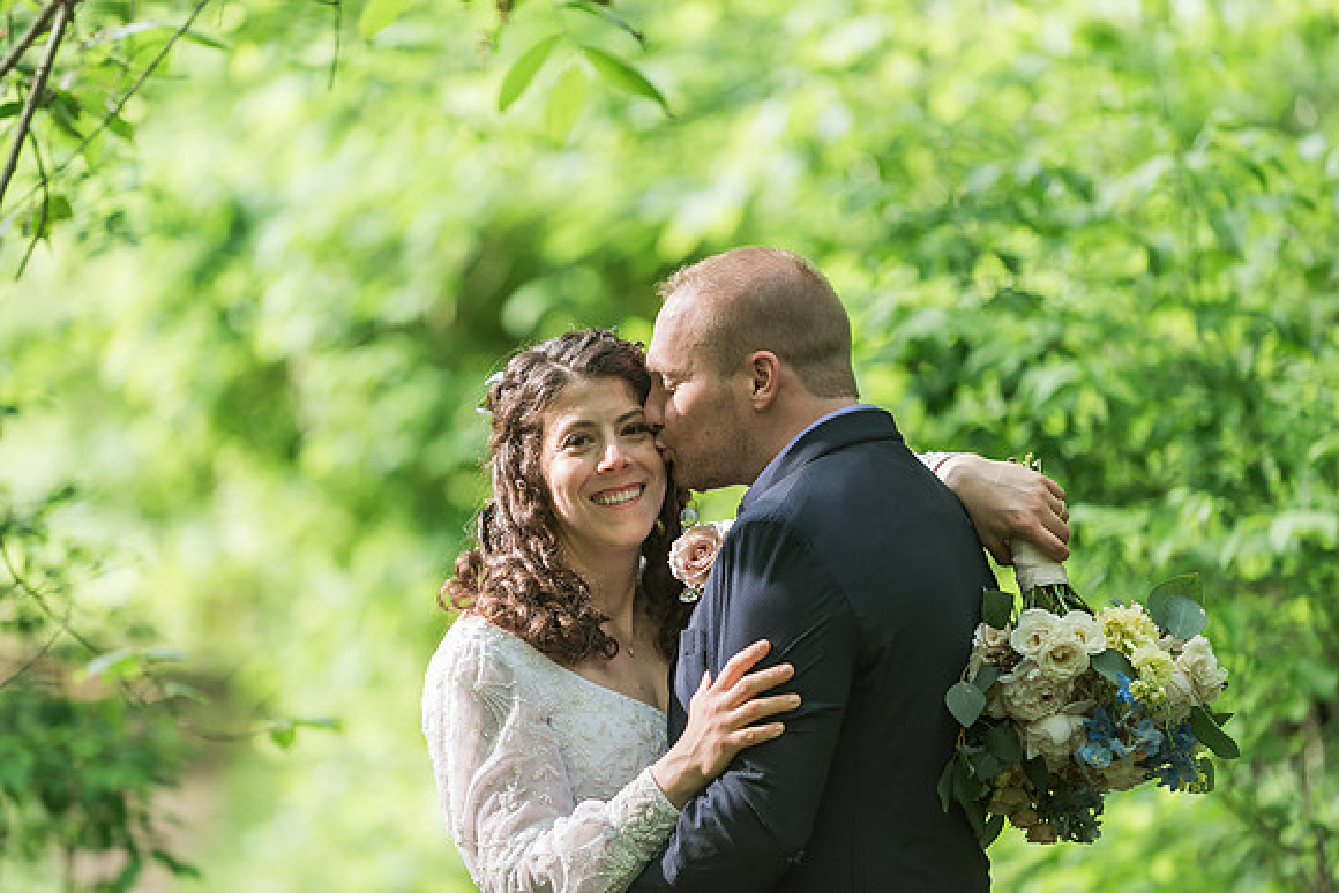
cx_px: 671
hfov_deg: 11.4
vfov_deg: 7.6
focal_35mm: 180
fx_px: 6707
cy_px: 434
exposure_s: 1/250
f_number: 2.8
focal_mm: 175
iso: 640
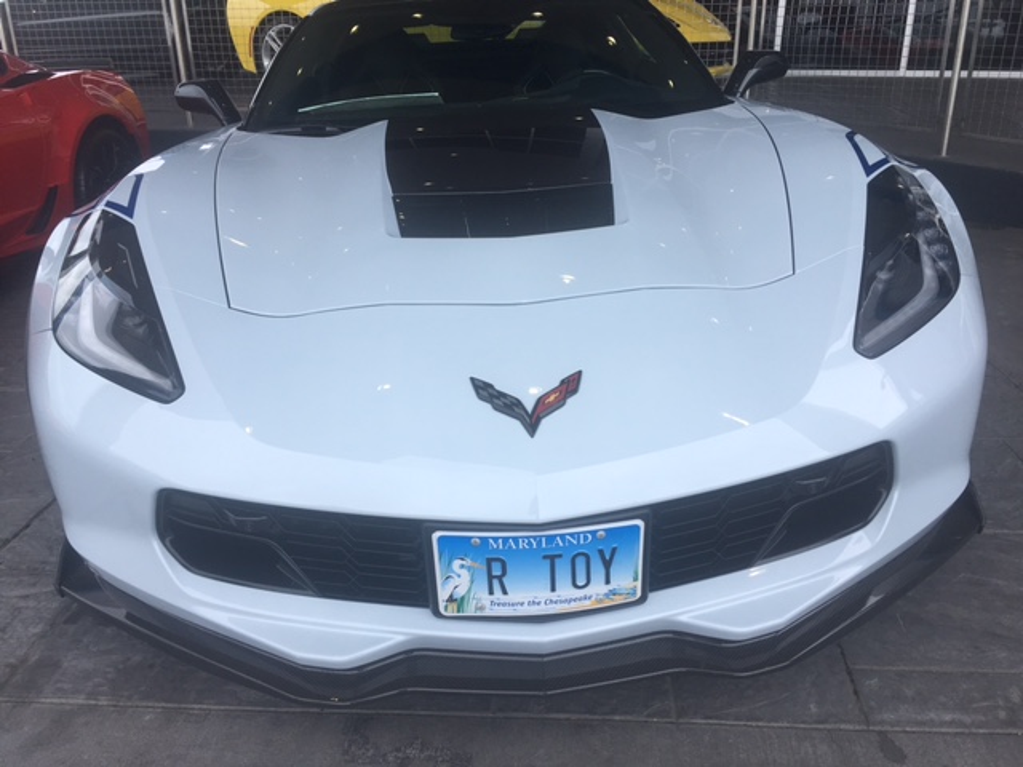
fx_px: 857
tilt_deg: -21.7
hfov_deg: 61.7
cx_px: 512
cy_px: 384
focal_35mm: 29
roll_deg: +0.6
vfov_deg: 48.2
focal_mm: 4.15
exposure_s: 1/545
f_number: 2.2
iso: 25
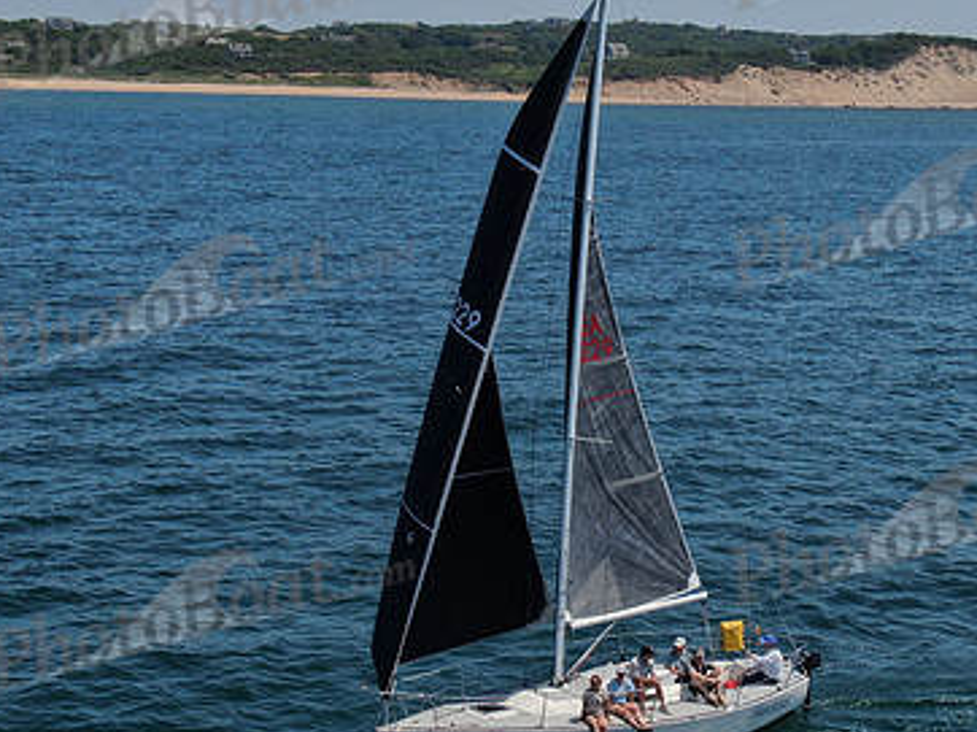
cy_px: 412
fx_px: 2172
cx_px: 575
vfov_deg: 19.1
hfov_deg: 25.3
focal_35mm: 77
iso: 100
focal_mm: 8.6
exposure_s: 1/1250
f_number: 3.8
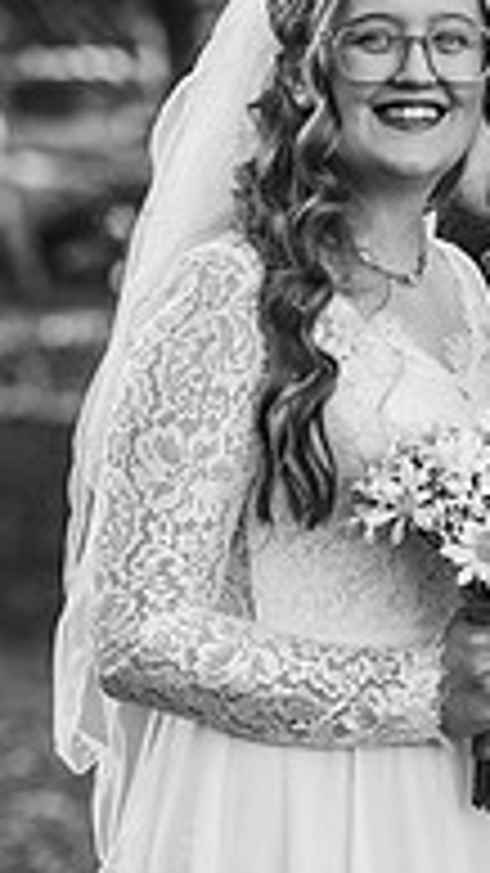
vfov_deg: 10.4
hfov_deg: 5.9
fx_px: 4762
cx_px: 600
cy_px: 680
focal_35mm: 206
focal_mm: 85
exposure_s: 1/800
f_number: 2.8
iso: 100
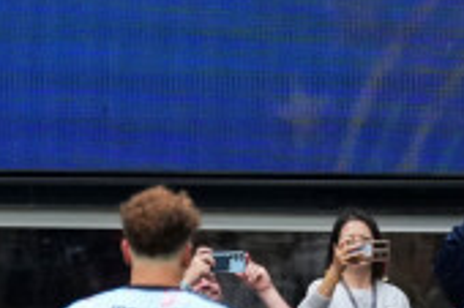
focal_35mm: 2546
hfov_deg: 0.8
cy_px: 506
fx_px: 32783
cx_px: 1365
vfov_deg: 0.5
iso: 1250
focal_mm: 282
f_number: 4.5
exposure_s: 1/2500
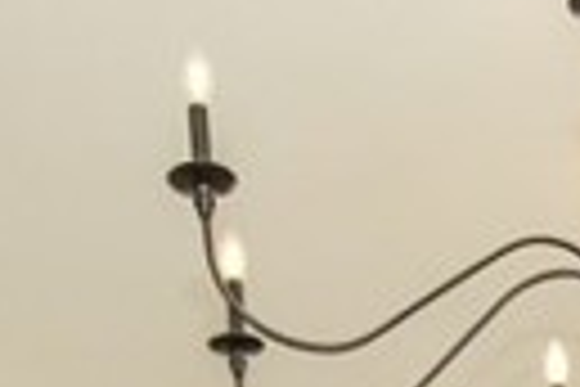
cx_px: 620
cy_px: 1177
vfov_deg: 9.5
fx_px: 1788
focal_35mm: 111
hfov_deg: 17.8
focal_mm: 14
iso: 800
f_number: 5.6
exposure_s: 1/125
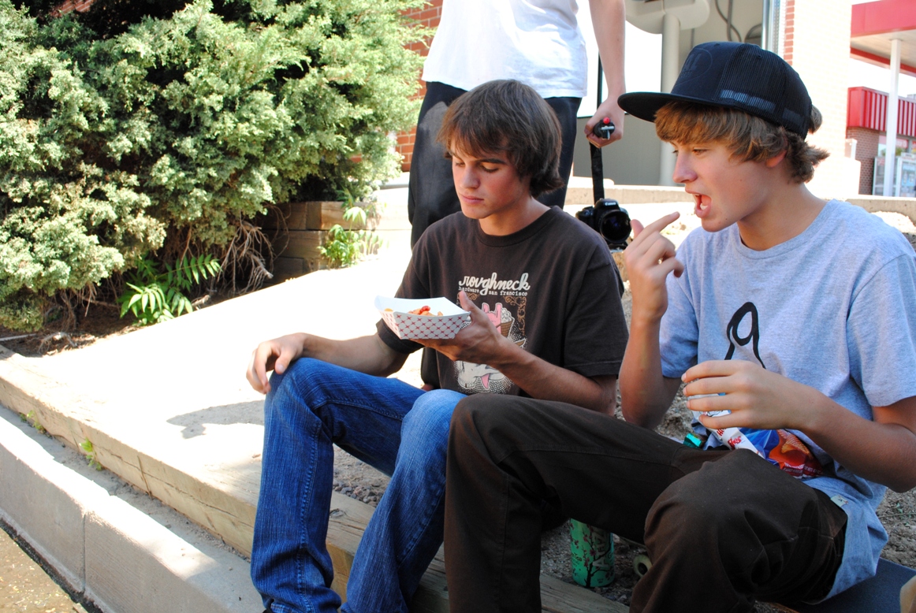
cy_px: 306
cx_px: 458
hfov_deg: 53.1
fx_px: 917
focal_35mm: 36
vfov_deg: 37.0
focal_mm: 24
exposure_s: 1/125
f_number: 8
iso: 400
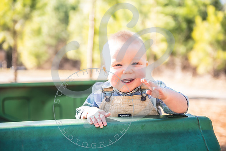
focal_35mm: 60
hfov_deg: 33.4
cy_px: 76
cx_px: 113
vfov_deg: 22.6
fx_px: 377
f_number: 2.8
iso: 100
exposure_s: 1/160
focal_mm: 60
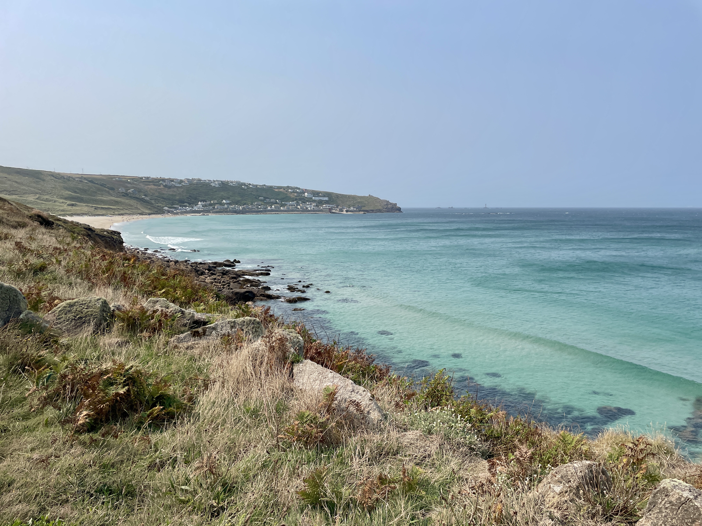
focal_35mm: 26
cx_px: 351
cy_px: 263
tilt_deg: -5.5
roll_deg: -0.3
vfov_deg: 53.1
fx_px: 527
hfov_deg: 67.3
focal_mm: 4.2
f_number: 1.6
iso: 32
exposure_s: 1/5051
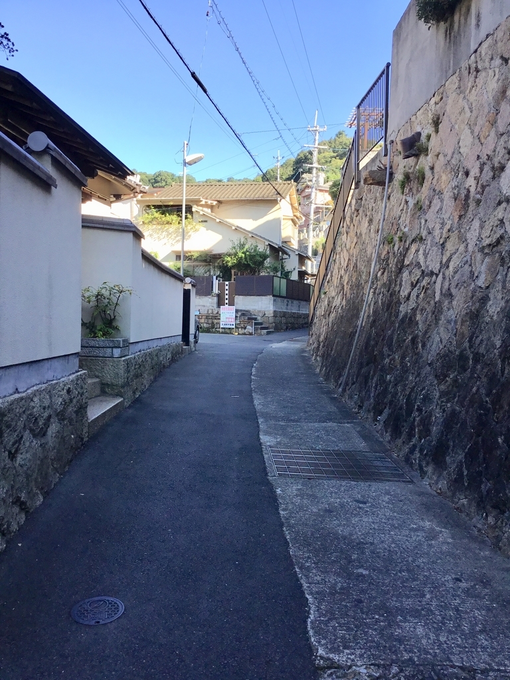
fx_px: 609
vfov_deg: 58.4
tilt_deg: -0.6
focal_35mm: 31
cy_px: 340
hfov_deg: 45.4
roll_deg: +0.8
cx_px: 255
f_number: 2.4
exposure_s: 1/353
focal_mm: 3.3
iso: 25
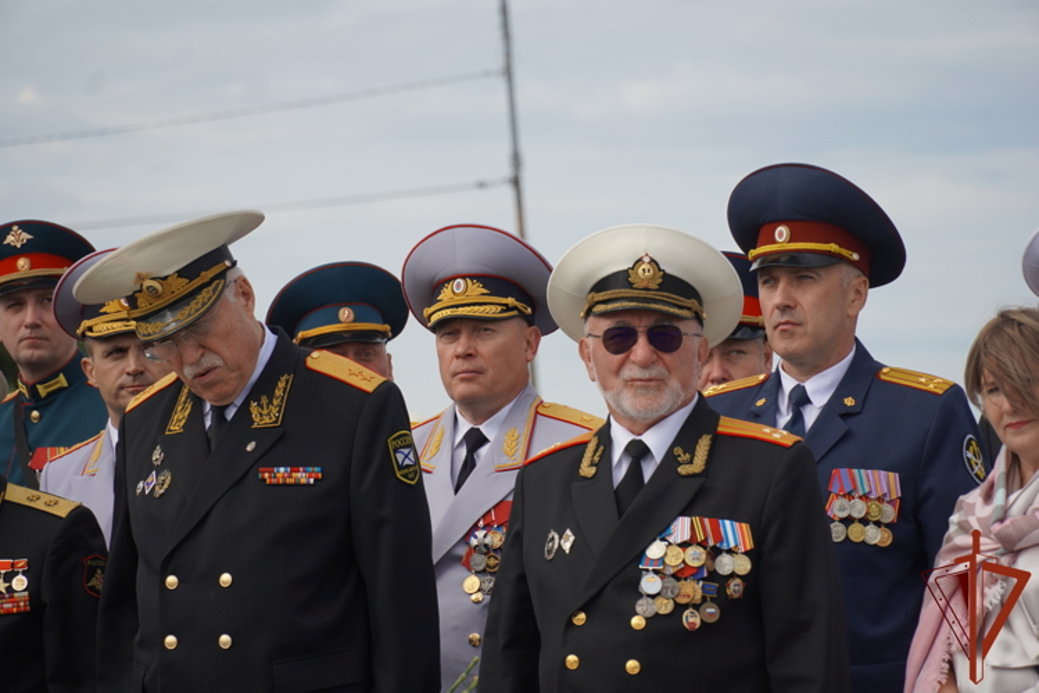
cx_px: 520
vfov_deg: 6.8
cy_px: 346
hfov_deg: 10.2
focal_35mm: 202
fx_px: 5846
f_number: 5.6
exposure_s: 1/500
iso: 100
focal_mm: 135
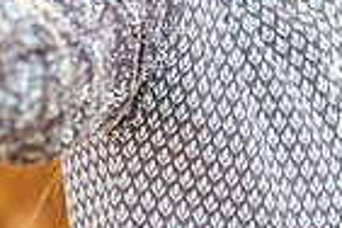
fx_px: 4246
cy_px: -148
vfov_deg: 3.1
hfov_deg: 4.6
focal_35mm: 447
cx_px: 184
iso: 500
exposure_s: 1/320
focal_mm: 140
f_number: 4
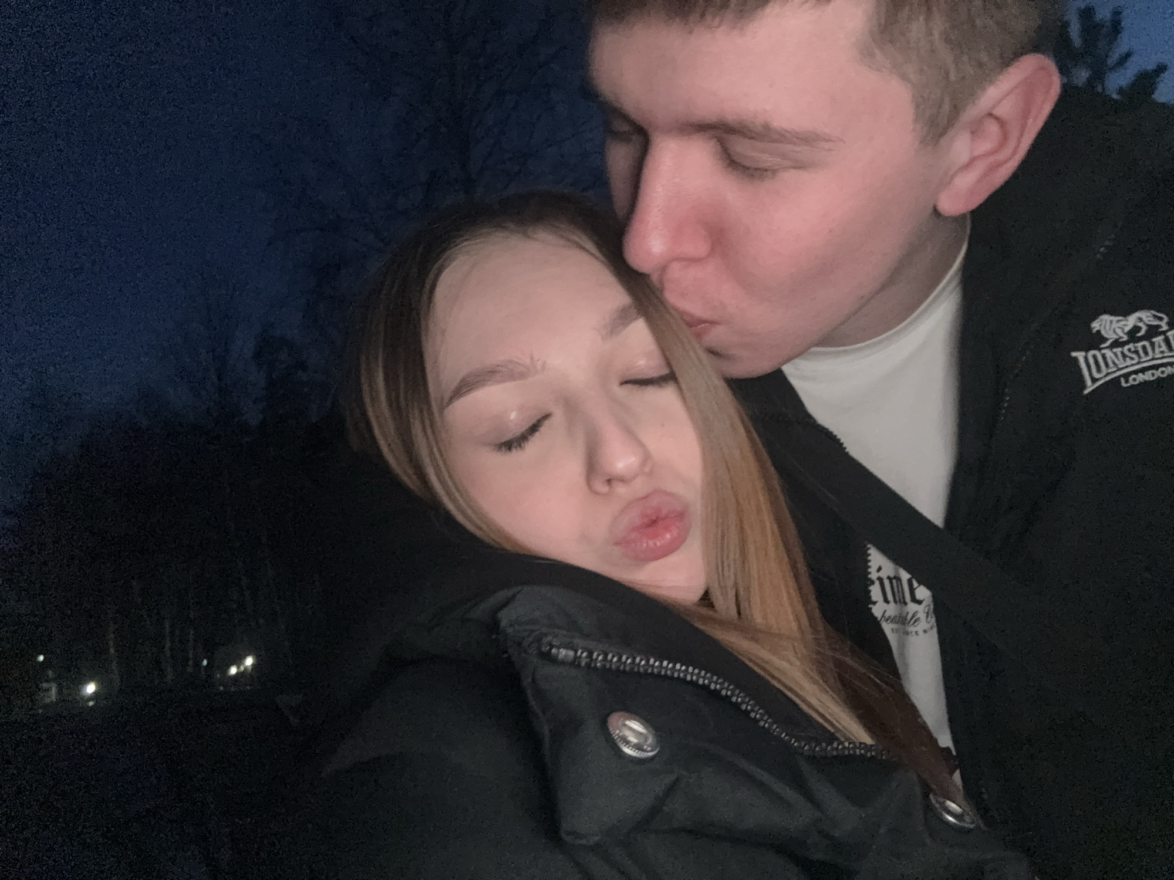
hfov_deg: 73.9
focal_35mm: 23
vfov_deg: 58.9
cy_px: 440
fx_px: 780
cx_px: 587
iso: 250
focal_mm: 2.69
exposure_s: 1/30
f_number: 1.9
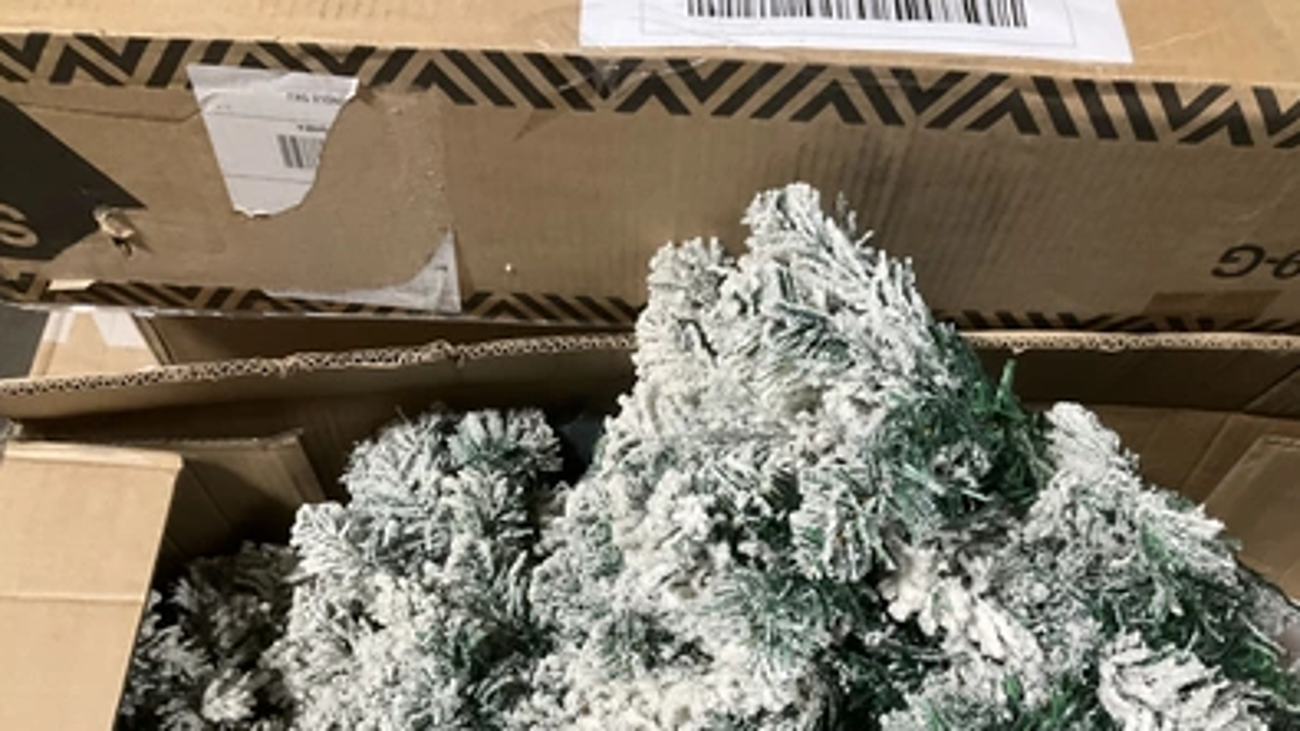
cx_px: 648
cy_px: 481
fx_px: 1103
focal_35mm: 32
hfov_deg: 61.0
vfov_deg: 36.3
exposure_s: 1/30
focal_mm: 3
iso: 250
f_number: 1.8
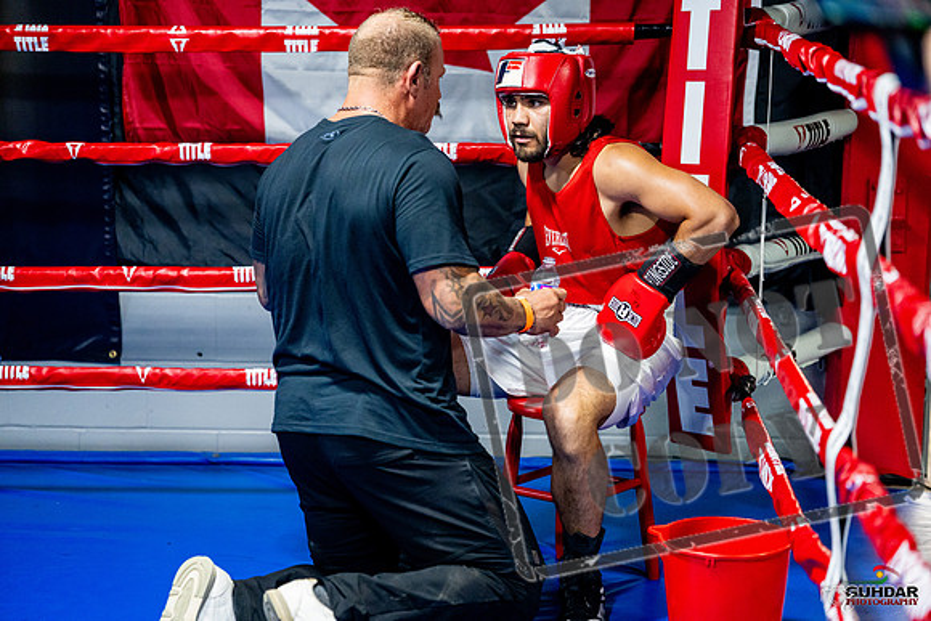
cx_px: 466
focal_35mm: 74
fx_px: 1914
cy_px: 310
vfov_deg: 18.4
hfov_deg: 27.3
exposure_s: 1/1000
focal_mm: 74
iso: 4000
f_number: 2
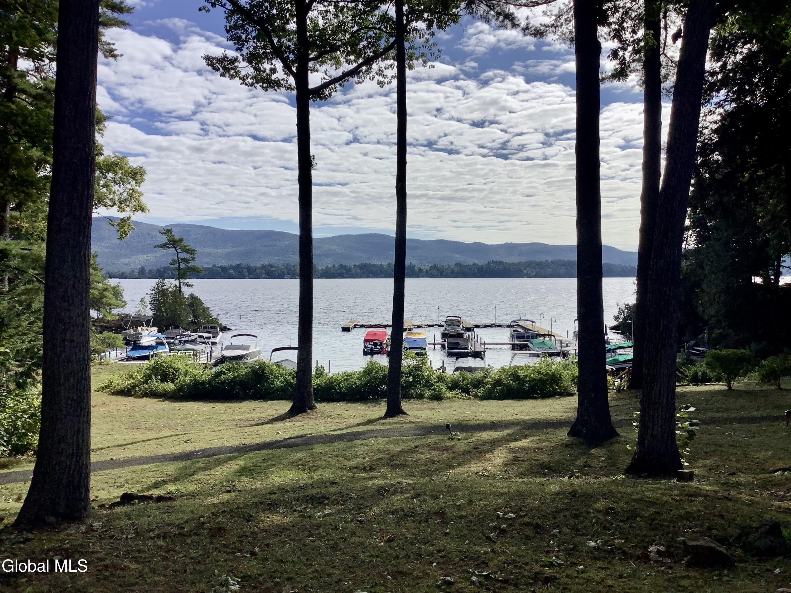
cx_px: 396
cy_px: 296
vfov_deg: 45.4
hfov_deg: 58.4
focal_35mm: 31
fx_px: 708
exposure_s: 1/2717
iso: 25
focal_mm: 3.3
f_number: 2.4
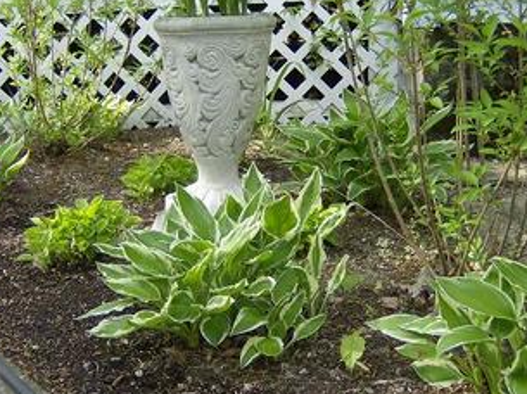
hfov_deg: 36.8
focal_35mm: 52
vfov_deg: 28.0
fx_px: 791
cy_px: 181
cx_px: 247
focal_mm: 6
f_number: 2.8
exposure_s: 1/188
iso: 100
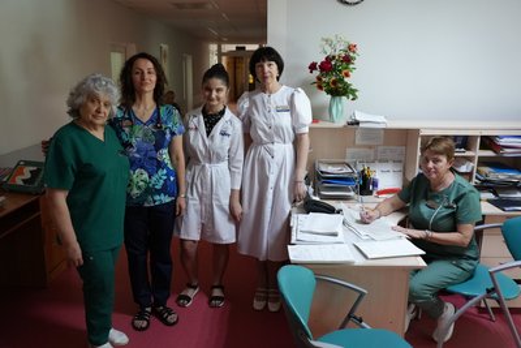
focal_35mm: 29
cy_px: 174
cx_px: 260
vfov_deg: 45.0
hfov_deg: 63.6
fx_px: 420
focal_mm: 29
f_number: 4
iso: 6400
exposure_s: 1/160
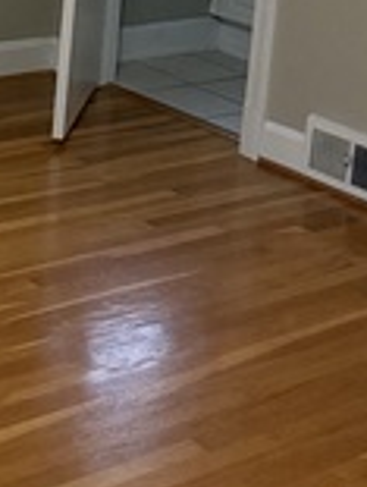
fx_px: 1450
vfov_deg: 17.9
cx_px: -147
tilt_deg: -8.2
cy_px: -127
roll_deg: -4.3
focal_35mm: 103
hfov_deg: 13.7
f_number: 1.78
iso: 800
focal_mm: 6.76
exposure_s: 1/60
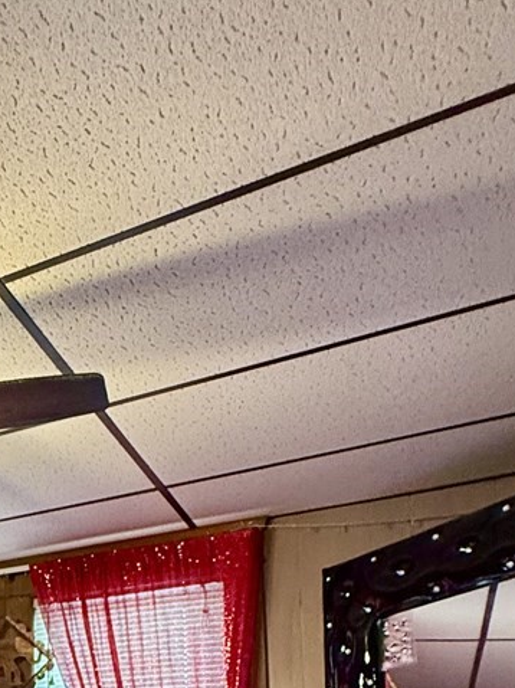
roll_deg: -3.1
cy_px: 728
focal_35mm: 45
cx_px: -201
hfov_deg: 26.0
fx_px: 893
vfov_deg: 36.6
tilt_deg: +8.0
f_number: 2.2
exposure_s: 1/60
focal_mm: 2.22
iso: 250
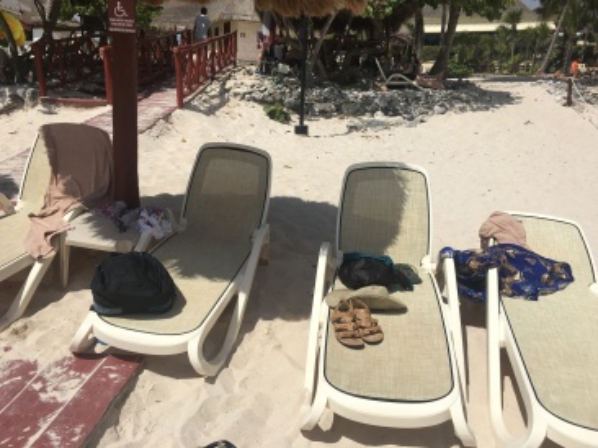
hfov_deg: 61.7
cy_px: 224
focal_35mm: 29
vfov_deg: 48.2
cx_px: 299
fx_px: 501
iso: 25
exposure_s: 1/4049
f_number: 2.2
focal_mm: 4.15
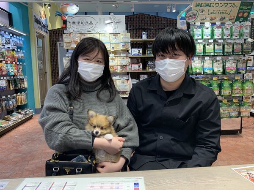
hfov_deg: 67.3
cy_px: 95
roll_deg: +0.7
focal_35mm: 26
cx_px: 127
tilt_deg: -6.1
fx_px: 191
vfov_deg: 53.1
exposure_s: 1/120
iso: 100
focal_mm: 4.25
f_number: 1.8
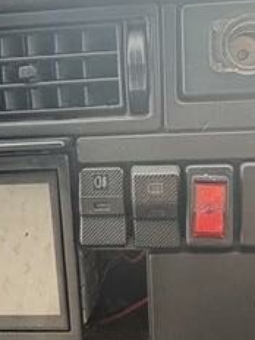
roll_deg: +1.6
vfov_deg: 35.3
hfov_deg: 27.0
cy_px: 214
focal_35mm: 54
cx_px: 128
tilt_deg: -29.9
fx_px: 530
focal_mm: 2.22
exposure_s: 1/126
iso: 125
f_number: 2.2
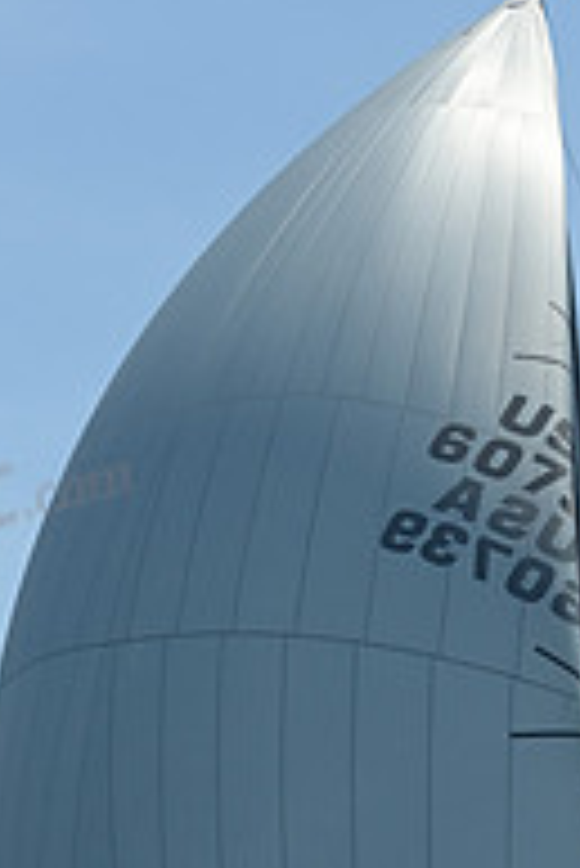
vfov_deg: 9.6
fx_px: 5066
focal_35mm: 210
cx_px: 366
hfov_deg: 6.6
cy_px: 1129
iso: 320
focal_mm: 70
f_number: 9
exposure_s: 1/1000
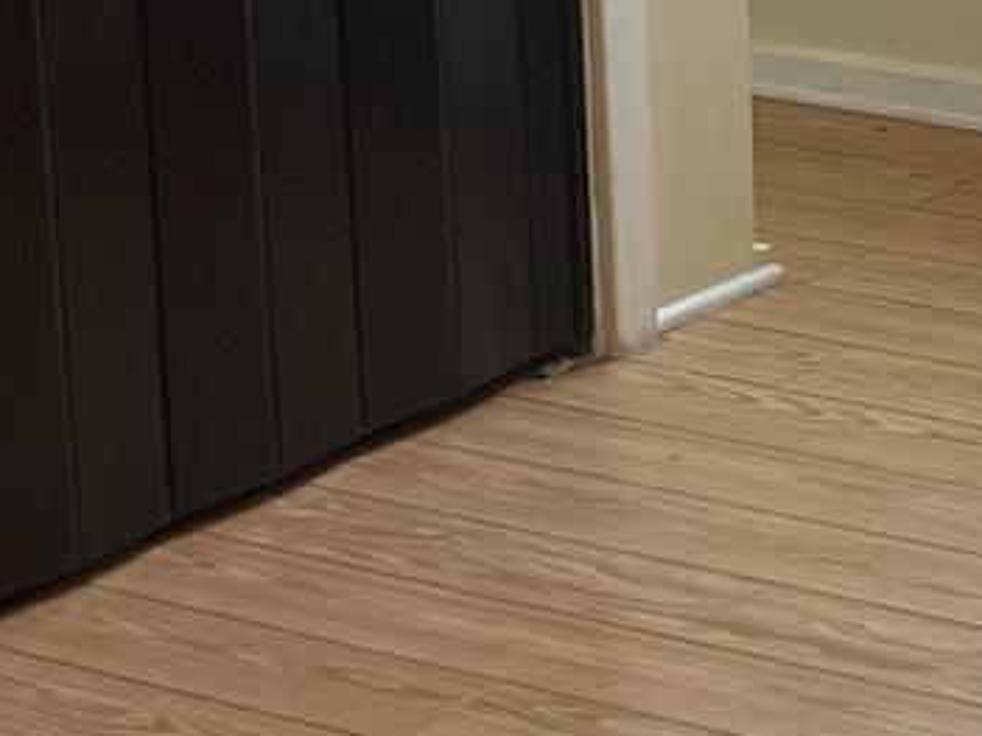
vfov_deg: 9.8
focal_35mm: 146
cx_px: 1379
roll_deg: +1.3
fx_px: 4140
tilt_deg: -10.4
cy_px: -453
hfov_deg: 12.9
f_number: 1.6
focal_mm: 5.1
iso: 64
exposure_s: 1/60
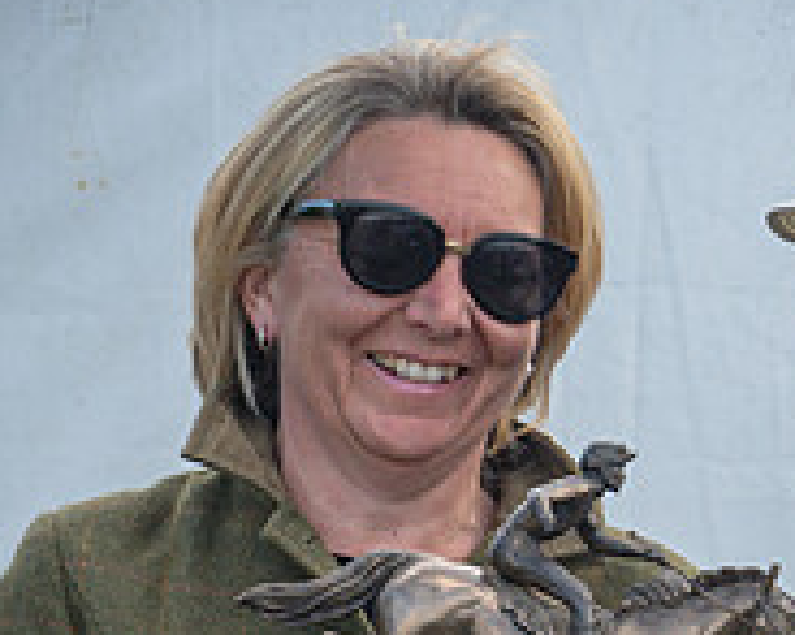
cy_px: 769
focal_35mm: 248
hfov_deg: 7.7
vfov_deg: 6.2
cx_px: 971
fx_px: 5832
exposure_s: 1/60
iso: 200
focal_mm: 48
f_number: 9
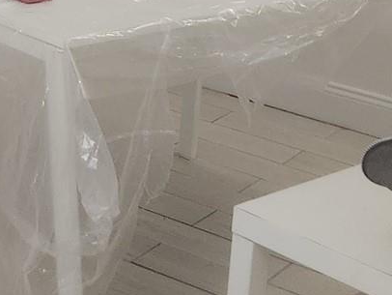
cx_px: -56
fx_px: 1314
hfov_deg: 16.4
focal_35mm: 116
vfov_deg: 12.1
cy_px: -166
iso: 250
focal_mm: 5.4
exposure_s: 1/120
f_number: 1.8
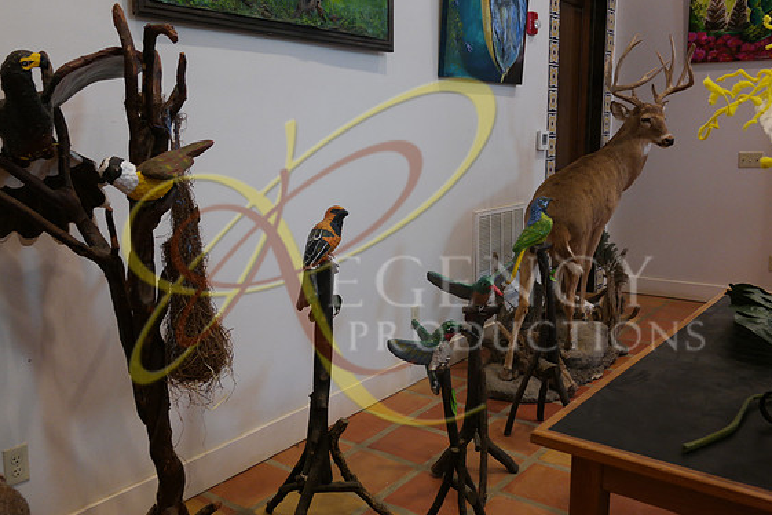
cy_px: 253
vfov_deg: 42.3
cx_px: 387
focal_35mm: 31
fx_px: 665
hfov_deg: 60.3
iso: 800
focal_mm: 20
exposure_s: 1/40
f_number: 3.5
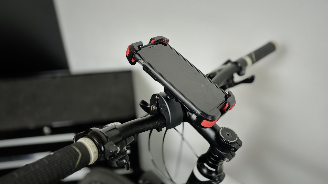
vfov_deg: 42.9
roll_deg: +0.5
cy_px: 93
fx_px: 235
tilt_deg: -33.8
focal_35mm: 27
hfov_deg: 69.9
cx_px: 167
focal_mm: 6.86
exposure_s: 1/100
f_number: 1.78
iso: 160
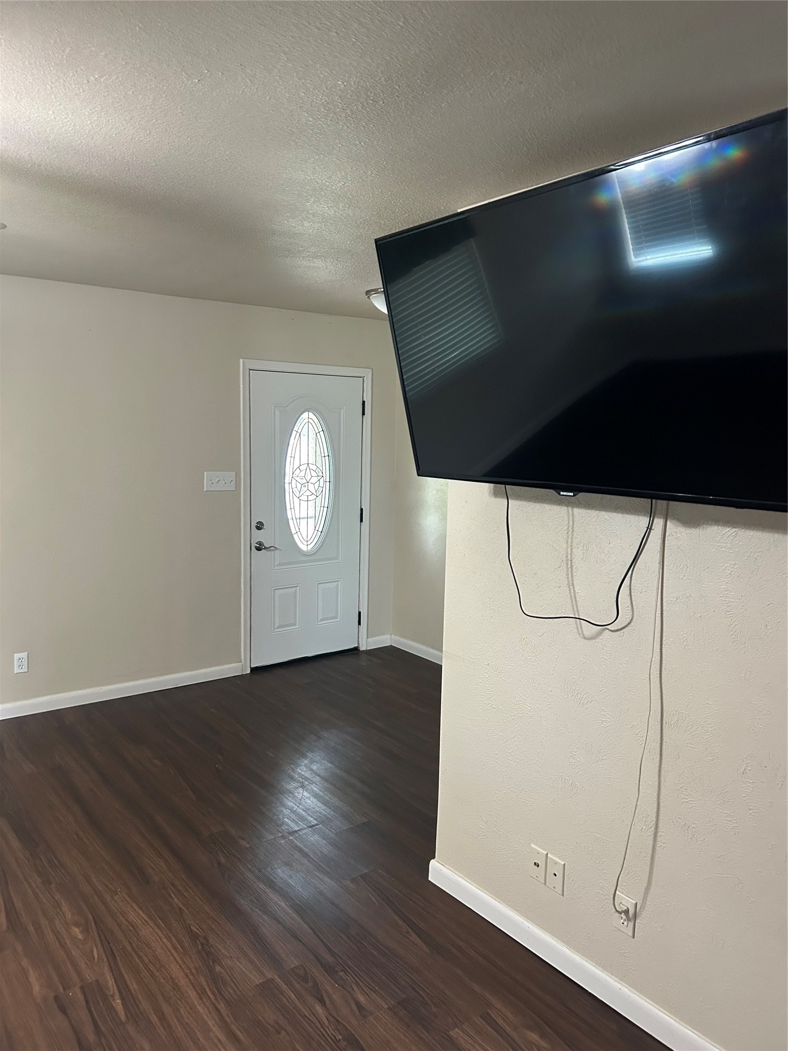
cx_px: 394
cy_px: 526
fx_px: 789
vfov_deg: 67.3
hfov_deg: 53.1
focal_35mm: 26
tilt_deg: -7.4
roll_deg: -1.1
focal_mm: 5.7
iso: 500
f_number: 1.5
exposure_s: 1/60
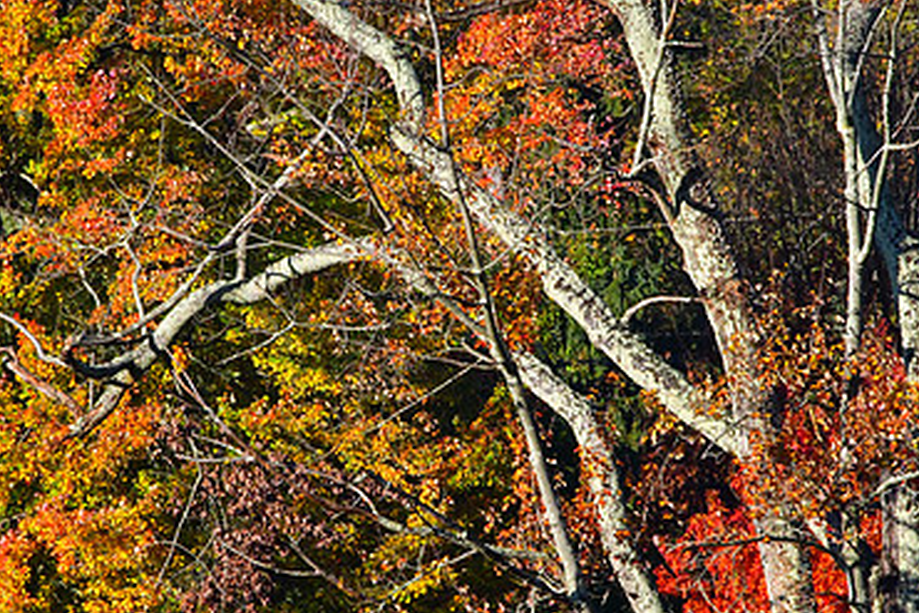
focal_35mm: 705
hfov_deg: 2.9
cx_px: 402
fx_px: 18003
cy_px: 403
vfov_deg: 2.0
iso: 3200
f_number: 22
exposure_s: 1/500
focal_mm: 300
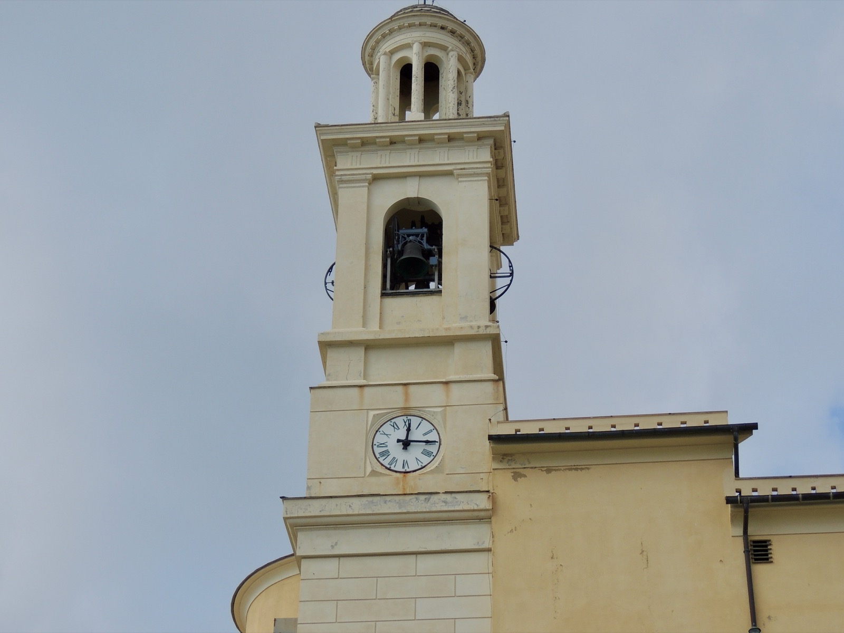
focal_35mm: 75
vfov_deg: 19.6
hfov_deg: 26.0
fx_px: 1829
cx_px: 422
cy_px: 316
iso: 100
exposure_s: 1/1000
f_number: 3.9
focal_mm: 13.3
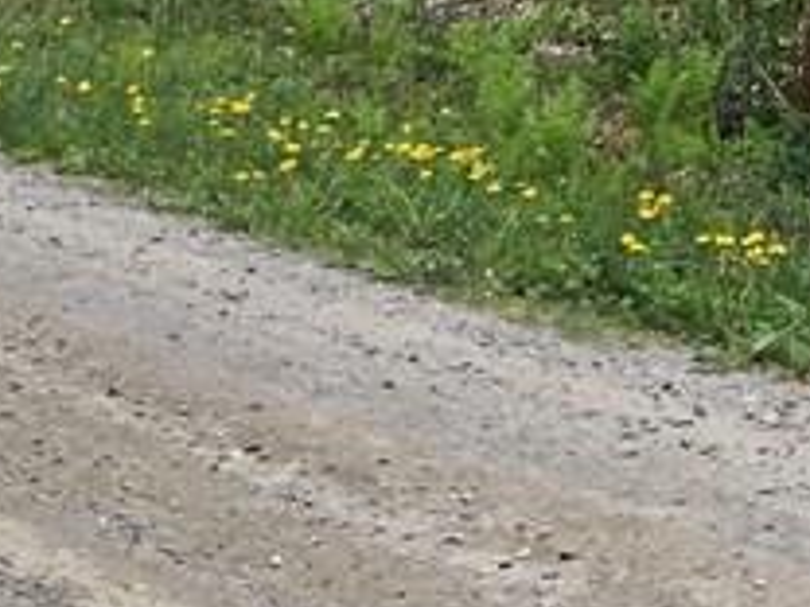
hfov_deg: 12.6
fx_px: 3346
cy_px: -790
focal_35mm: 143
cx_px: 1433
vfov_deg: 9.4
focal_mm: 4.15
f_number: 2.2
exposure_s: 1/680
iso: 25
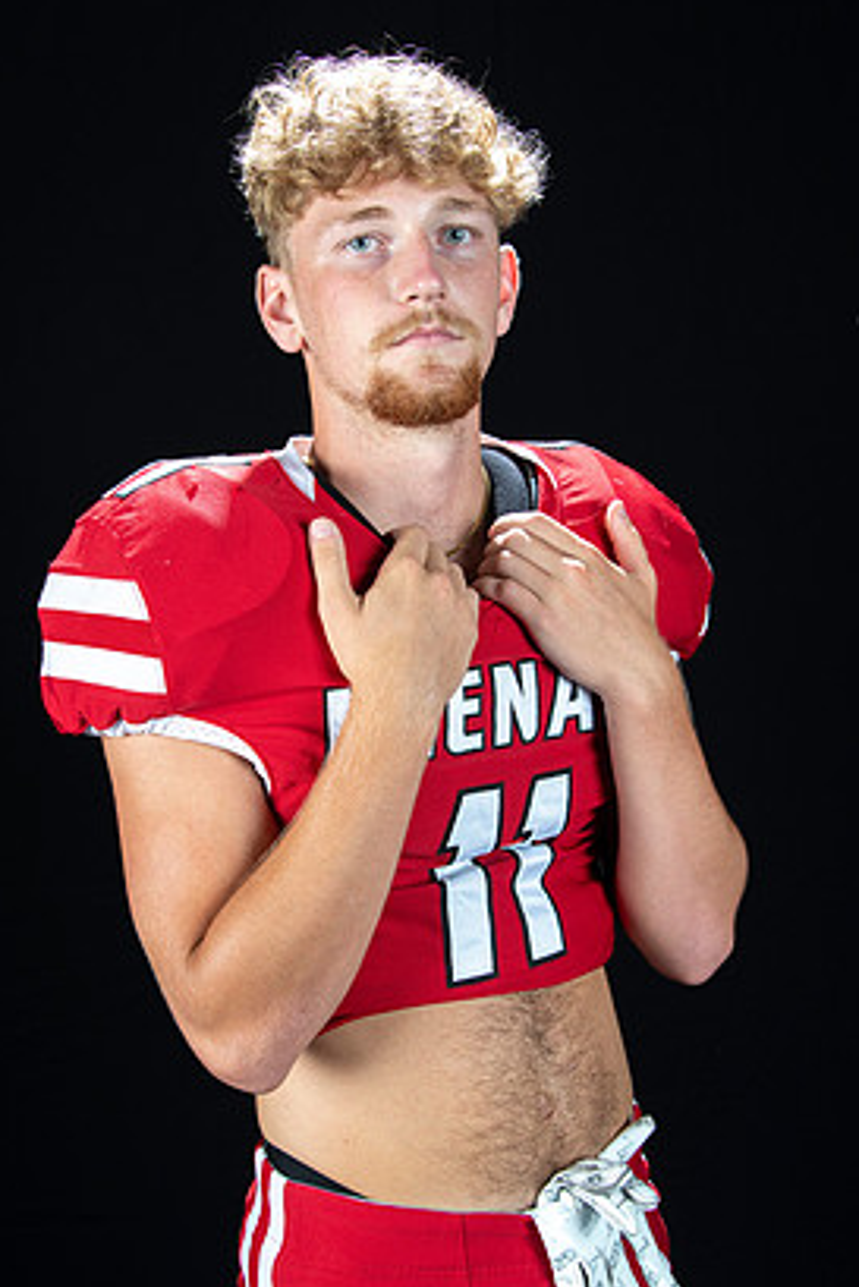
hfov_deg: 24.6
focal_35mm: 55
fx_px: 1967
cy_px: 664
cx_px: 412
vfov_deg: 36.2
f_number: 9
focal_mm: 50
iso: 320
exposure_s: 1/160
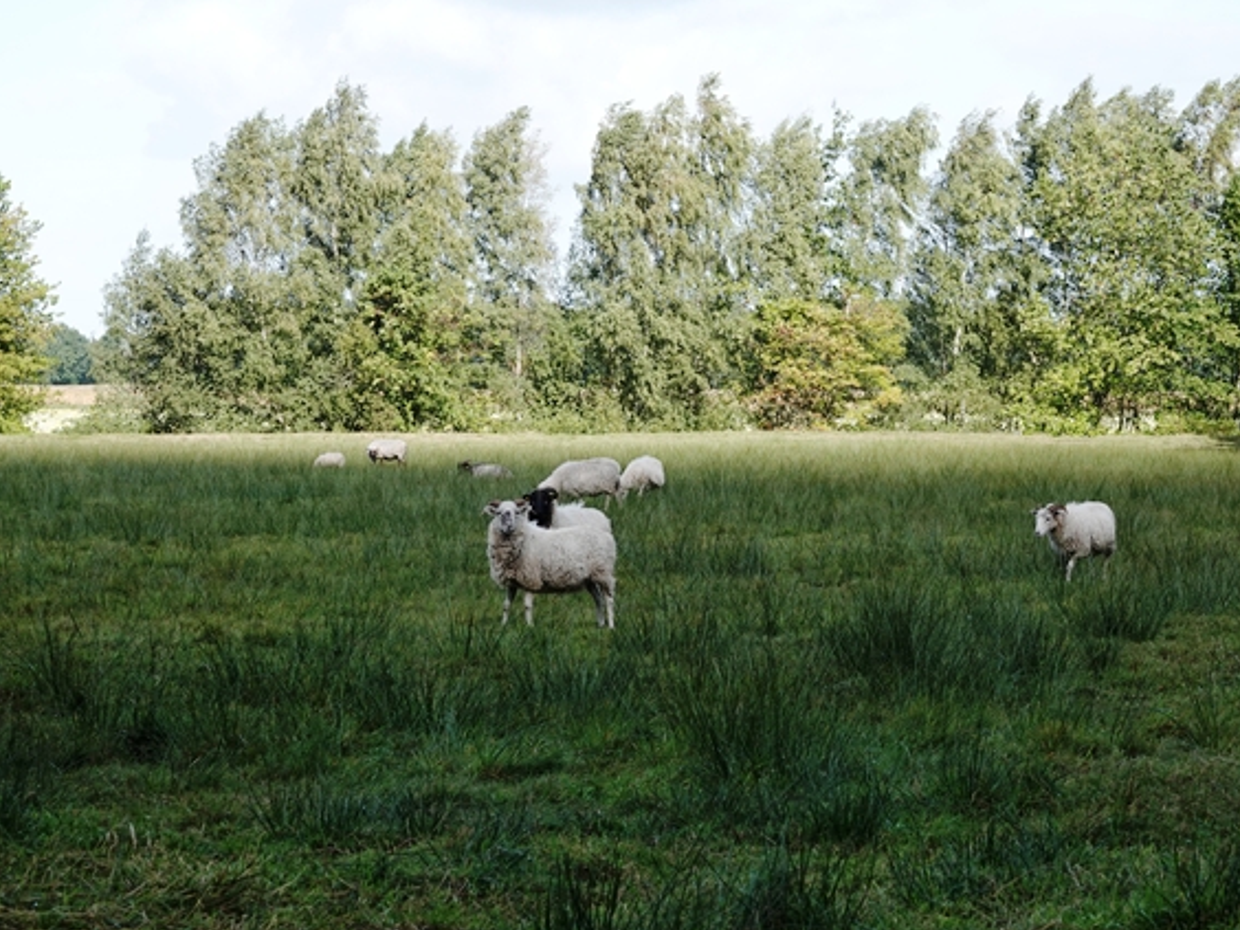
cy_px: 465
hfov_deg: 20.4
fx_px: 3439
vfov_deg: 15.4
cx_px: 666
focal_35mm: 96
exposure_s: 1/200
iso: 100
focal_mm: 32.39
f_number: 5.6
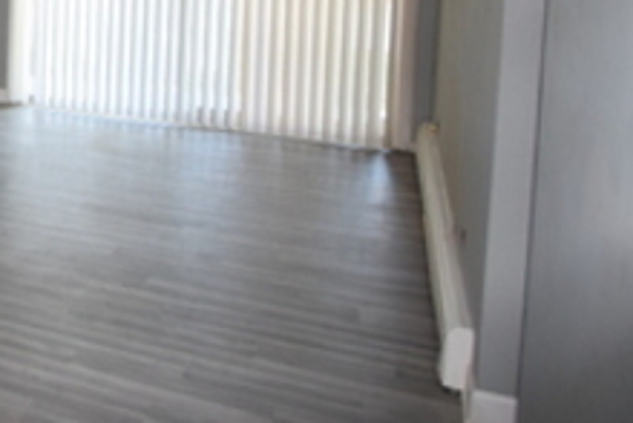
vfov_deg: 25.0
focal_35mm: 51
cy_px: -17
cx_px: -298
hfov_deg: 27.7
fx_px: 897
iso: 1100
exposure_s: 1/60
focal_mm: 10
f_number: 4.5
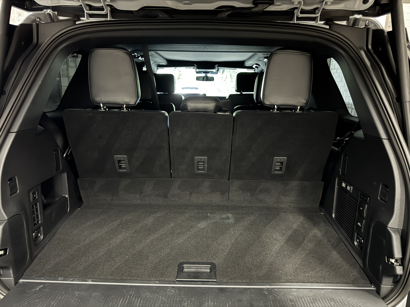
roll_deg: -1.1
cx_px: 205
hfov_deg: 71.6
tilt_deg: -13.6
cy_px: 154
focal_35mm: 24
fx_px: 284
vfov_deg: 56.8
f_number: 1.78
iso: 1600
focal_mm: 6.76
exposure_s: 1/20
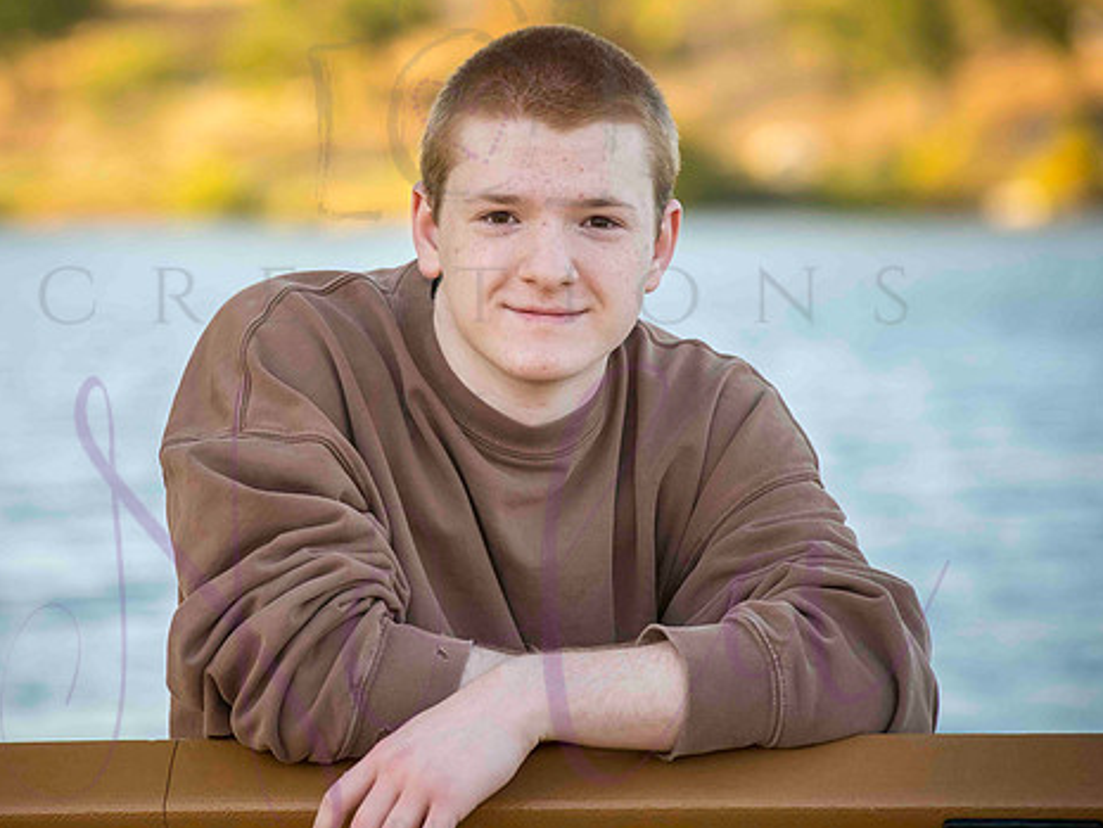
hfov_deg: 10.6
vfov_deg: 8.0
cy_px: 412
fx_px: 5928
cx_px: 474
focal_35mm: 186
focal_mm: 155
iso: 400
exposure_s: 1/640
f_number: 5.6
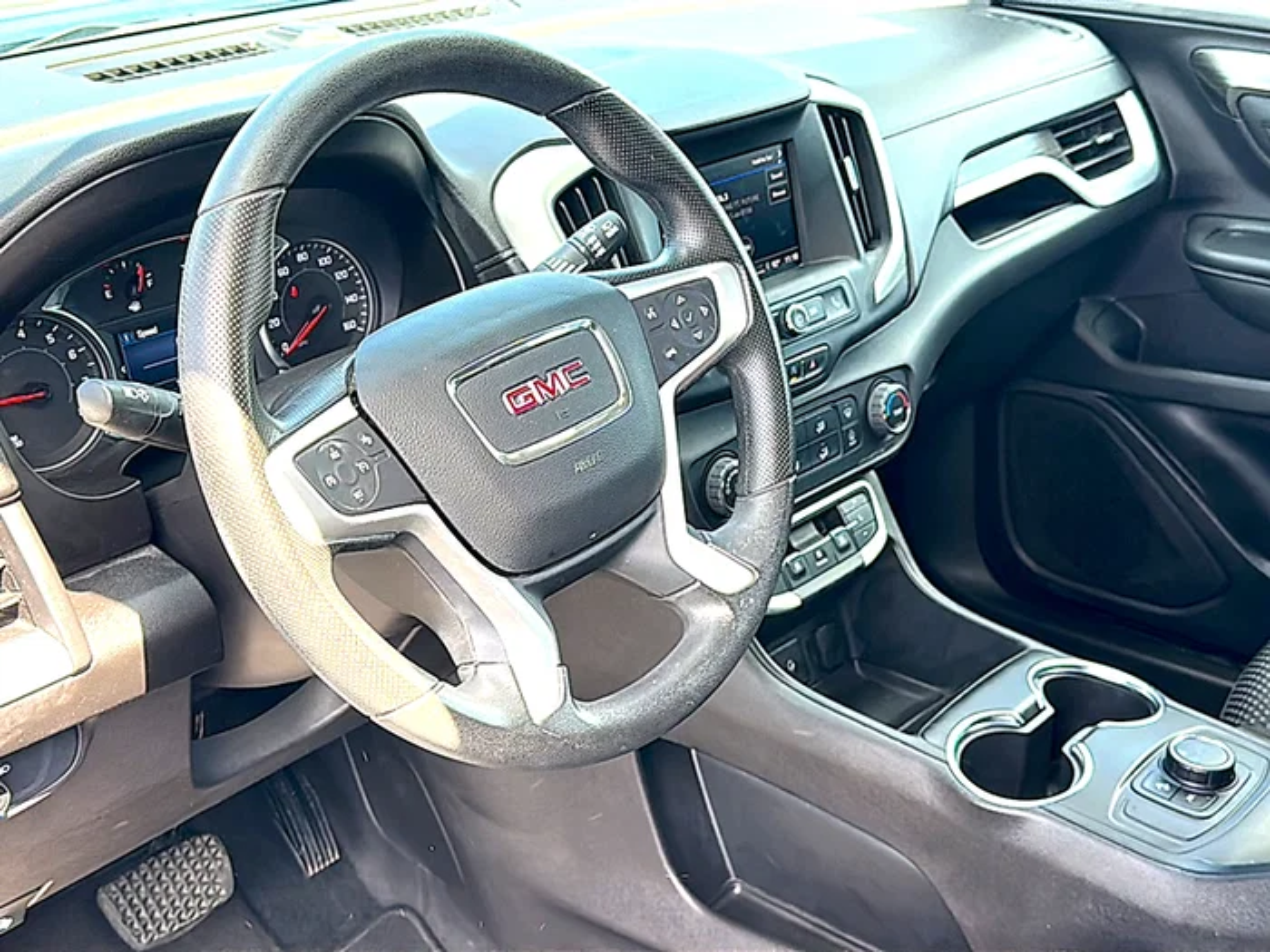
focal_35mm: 38
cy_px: 476
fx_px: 1394
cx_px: 635
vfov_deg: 37.7
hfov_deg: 49.0
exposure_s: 1/244
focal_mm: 6.86
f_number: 1.78
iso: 100
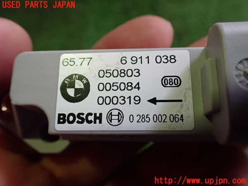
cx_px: 124
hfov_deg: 60.0
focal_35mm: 30
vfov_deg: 46.8
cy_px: 93
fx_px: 215
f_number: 2.3
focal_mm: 5.4
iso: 500
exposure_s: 1/125
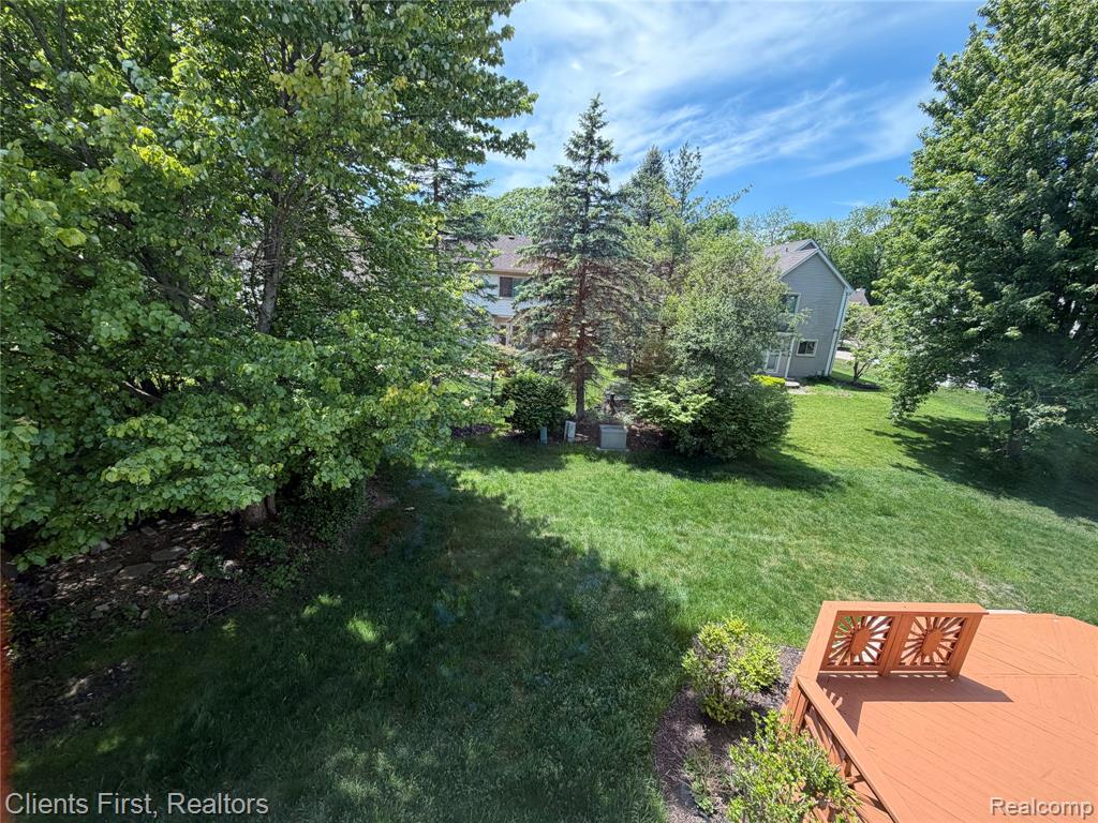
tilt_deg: -15.0
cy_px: 412
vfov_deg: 85.7
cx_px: 549
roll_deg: -3.3
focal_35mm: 14
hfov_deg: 102.1
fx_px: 444
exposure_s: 1/222
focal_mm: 2.22
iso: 40
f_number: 2.2
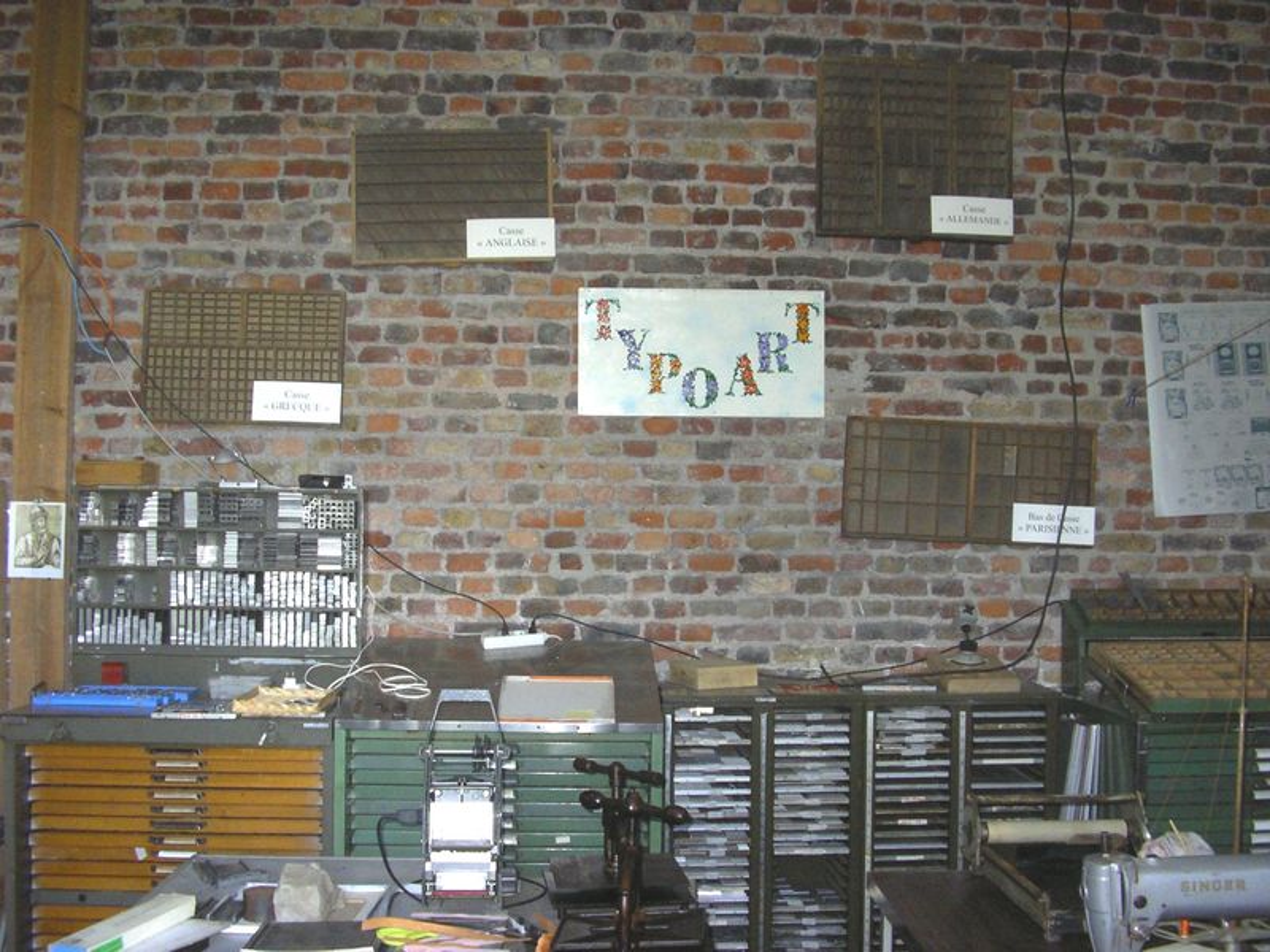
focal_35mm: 38
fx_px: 1394
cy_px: 476
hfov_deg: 49.0
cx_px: 635
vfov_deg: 37.7
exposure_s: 1/60
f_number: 2.9
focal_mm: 5.8
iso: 200
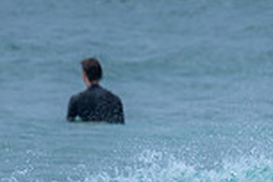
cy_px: 301
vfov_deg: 0.4
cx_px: 450
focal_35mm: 3409
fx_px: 25850
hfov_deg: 0.6
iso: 160
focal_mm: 800
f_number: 6.3
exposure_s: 1/2000
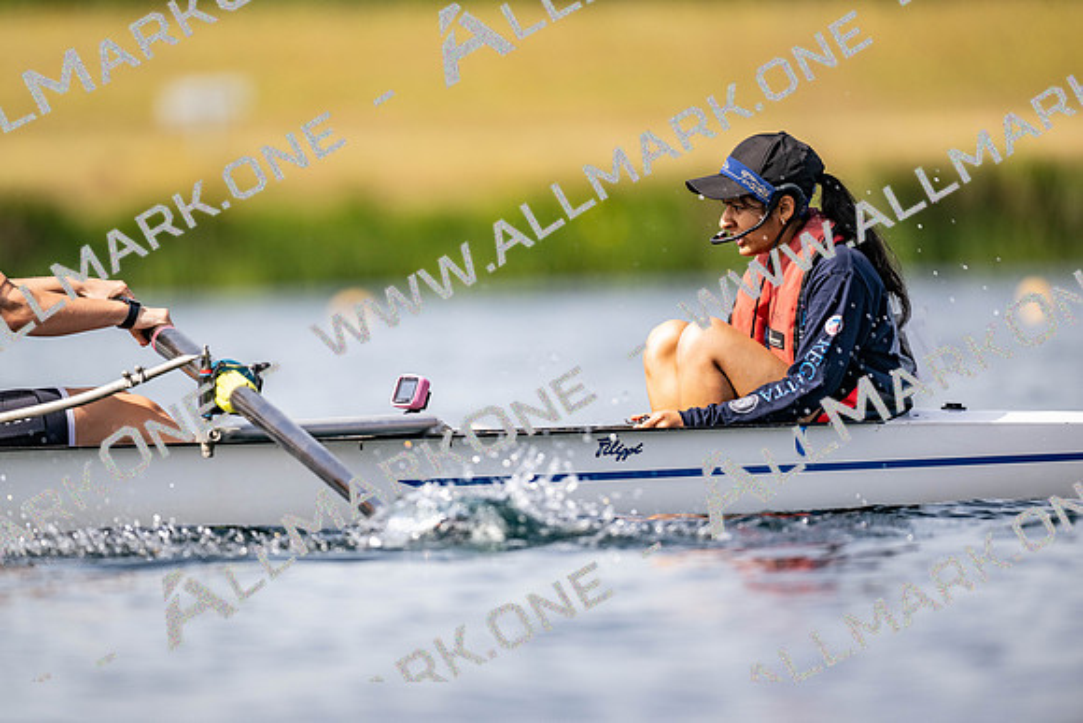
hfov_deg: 3.4
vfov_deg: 2.3
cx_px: 542
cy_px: 362
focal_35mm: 600
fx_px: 18053
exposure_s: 1/2500
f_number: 4
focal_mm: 600
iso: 180
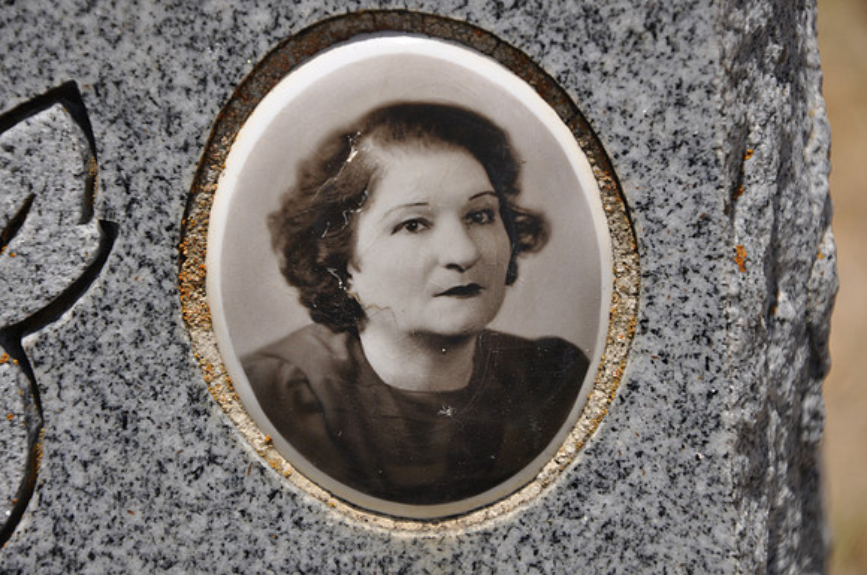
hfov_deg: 13.1
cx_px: 434
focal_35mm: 158
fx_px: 3788
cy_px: 288
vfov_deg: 8.7
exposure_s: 1/250
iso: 200
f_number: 8
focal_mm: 105
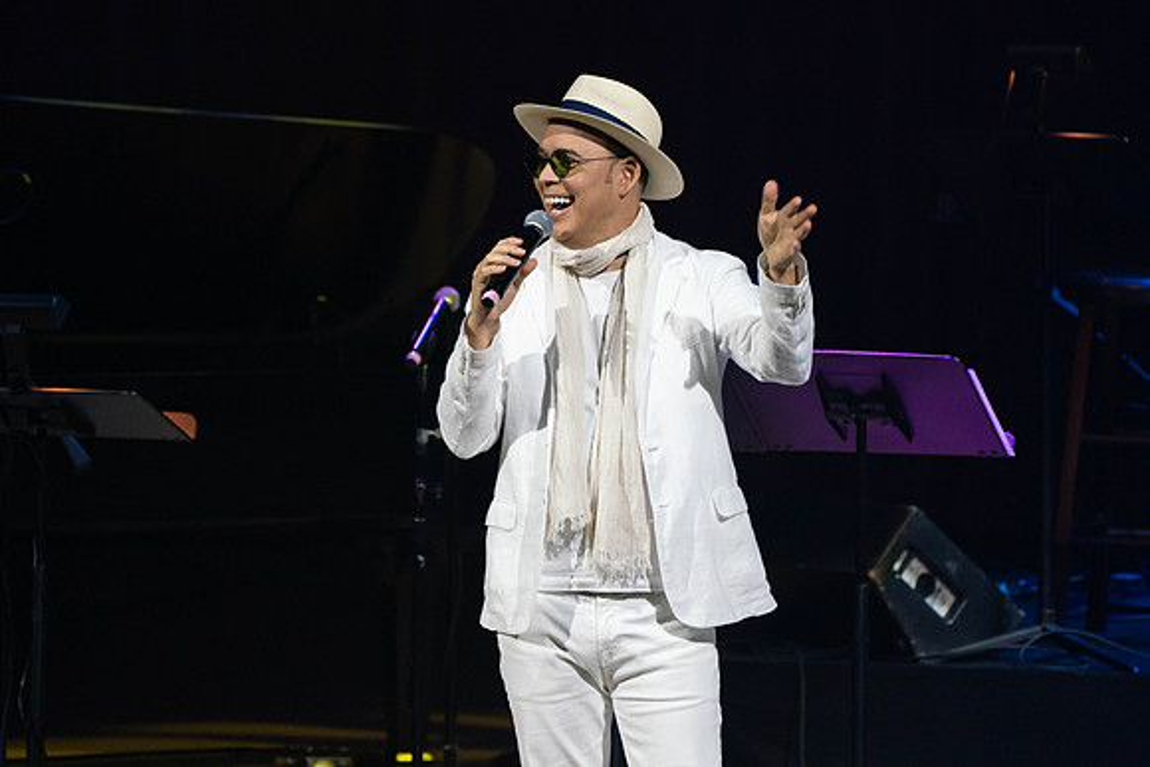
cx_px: 547
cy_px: 329
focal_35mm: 528
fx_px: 16855
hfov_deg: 3.9
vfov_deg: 2.6
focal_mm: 400
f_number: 5.6
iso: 2500
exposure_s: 1/250
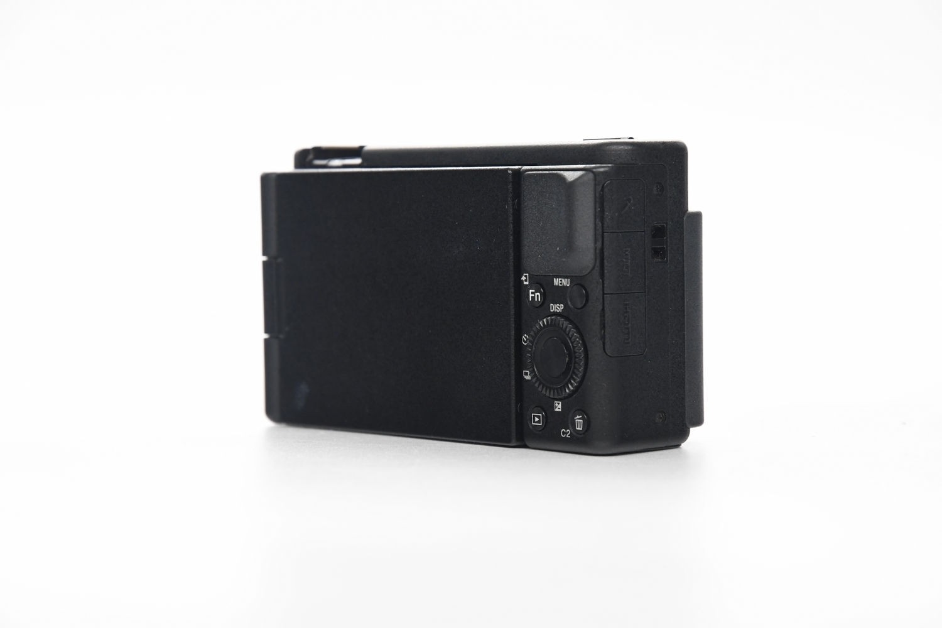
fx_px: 3140
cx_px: 471
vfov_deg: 11.4
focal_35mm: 120
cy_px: 314
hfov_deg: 17.1
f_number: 7.1
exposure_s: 1/100
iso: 1600
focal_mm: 80
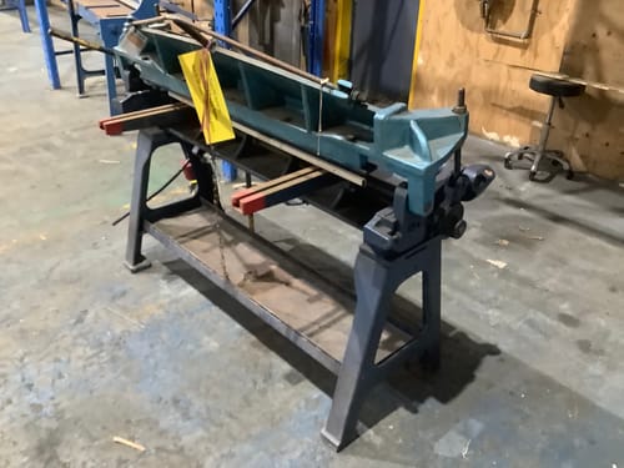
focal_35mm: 31
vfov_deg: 45.4
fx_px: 559
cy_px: 234
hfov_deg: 58.4
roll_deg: +0.3
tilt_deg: -28.5
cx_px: 312
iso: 640
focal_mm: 3.3
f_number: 2.4
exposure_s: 1/25
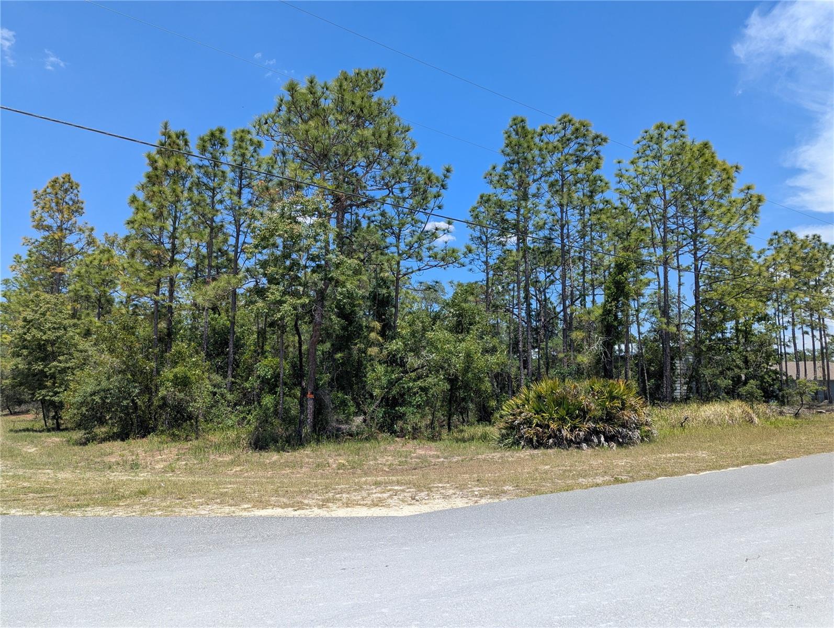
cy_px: 314
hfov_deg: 71.5
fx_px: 579
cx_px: 417
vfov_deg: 56.9
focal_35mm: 24
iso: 41
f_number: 1.85
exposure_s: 1/1550
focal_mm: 6.81
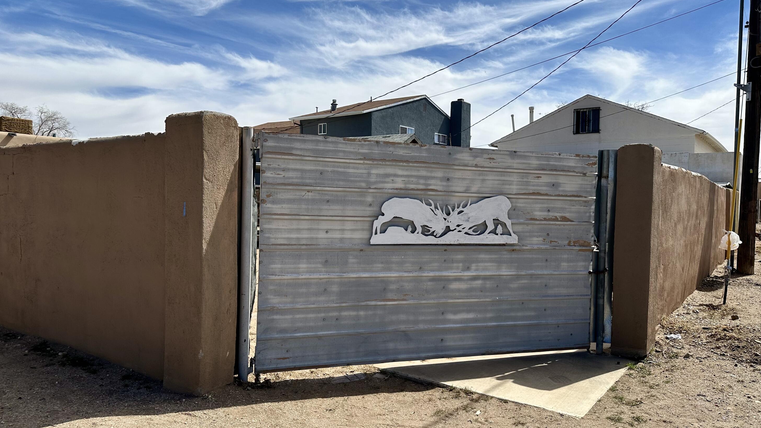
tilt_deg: -0.3
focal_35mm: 27
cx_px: 392
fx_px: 545
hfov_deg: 69.8
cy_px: 216
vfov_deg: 42.9
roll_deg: -0.5
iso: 80
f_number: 1.78
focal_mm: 6.86
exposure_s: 1/5848
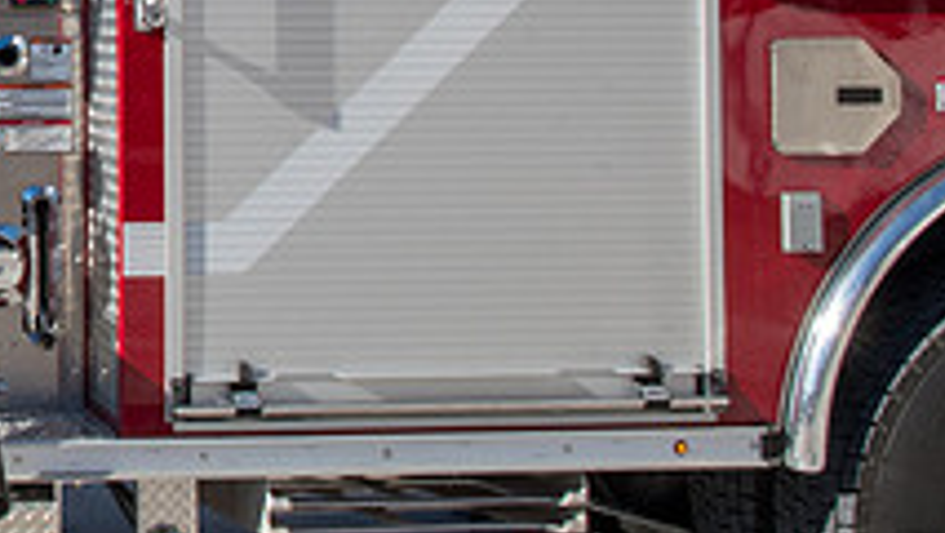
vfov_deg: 14.4
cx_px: -365
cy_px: -84
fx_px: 2055
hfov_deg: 22.4
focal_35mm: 82
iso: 250
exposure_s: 1/60
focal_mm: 18
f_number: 22
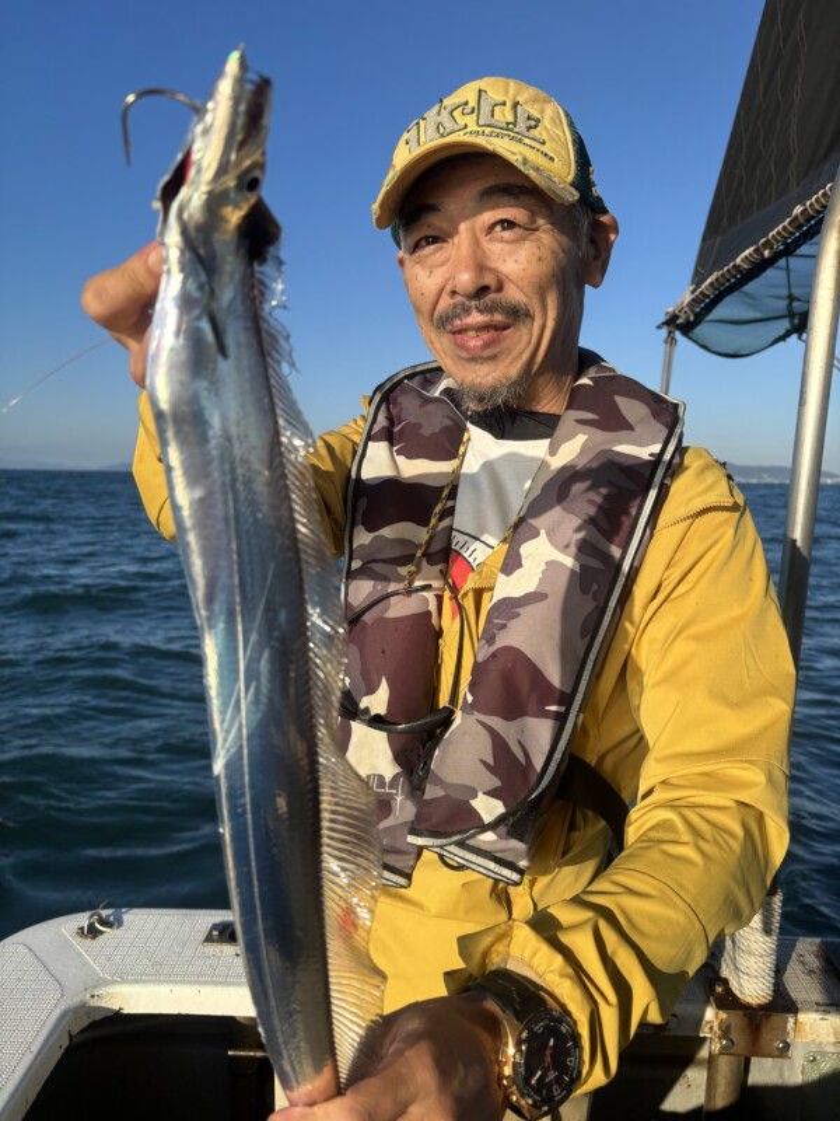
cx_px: 420
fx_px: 841
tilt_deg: -7.7
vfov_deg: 67.3
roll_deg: -3.4
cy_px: 560
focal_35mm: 26
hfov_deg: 53.1
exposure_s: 1/2571
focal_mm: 5.96
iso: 50
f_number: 1.6
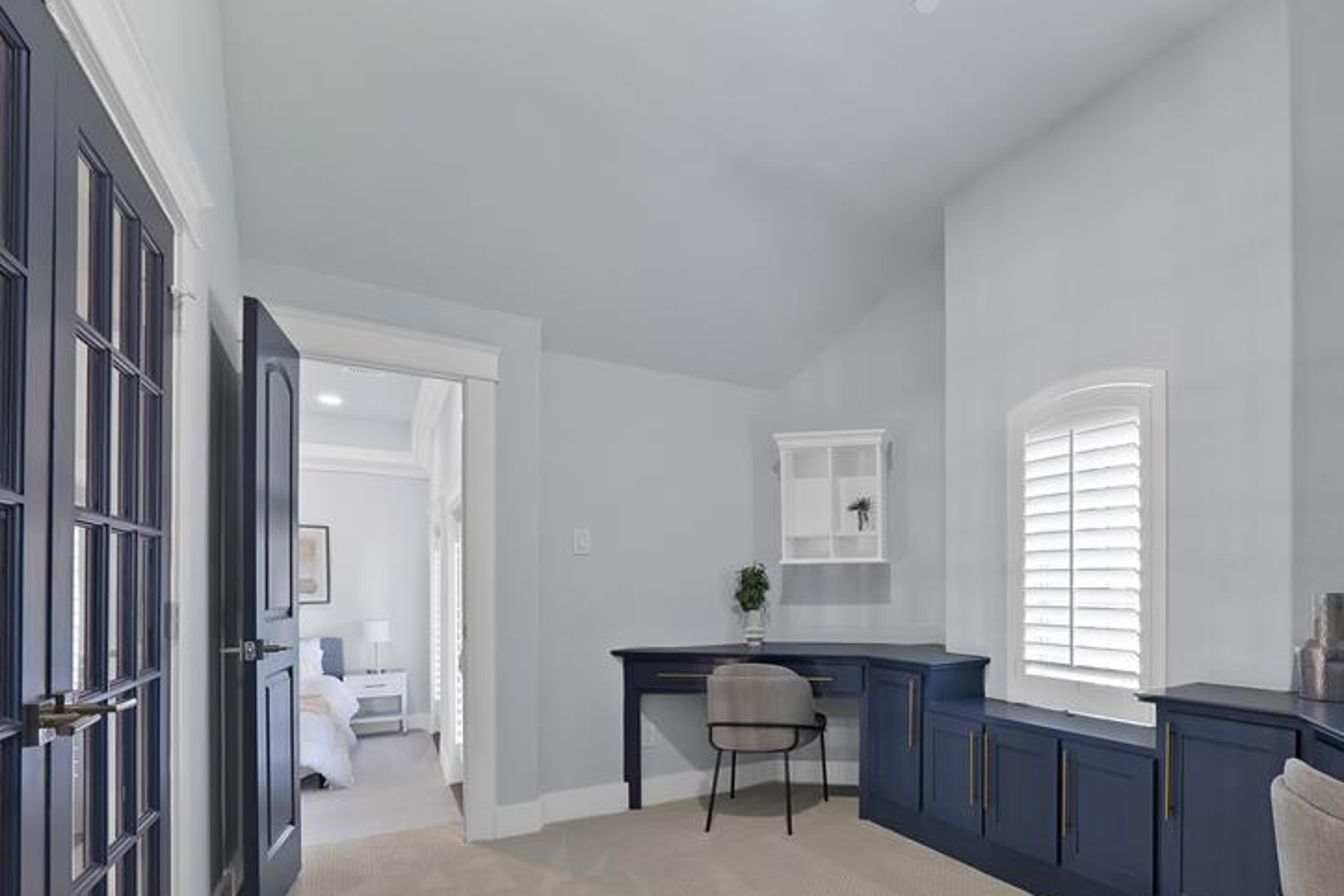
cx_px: 916
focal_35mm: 17
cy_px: 588
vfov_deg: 68.7
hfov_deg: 89.3
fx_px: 635
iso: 640
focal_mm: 12
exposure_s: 1/1.67
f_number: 9
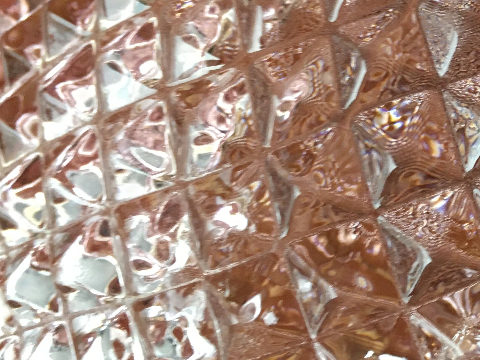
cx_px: 530
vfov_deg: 21.1
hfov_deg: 26.6
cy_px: -6
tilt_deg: -62.2
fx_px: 929
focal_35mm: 67
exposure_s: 1/33
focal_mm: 4.15
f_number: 2.2
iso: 160
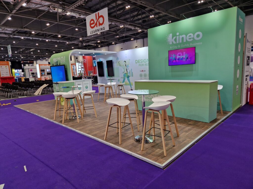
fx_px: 168
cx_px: 126
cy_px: 94
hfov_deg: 73.9
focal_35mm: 23
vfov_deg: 58.9
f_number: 1.8
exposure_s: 1/100
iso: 200
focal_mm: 5.4
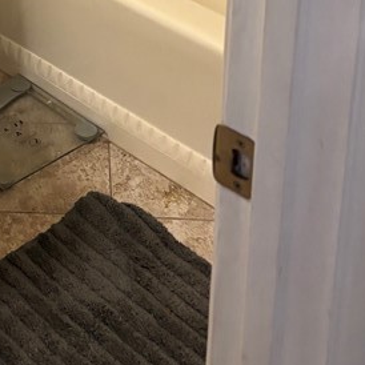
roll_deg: +0.2
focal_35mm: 86
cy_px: -224
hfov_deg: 19.6
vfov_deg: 17.5
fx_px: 1026
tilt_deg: -12.5
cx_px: 0
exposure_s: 1/60
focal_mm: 5.96
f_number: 1.6
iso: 250
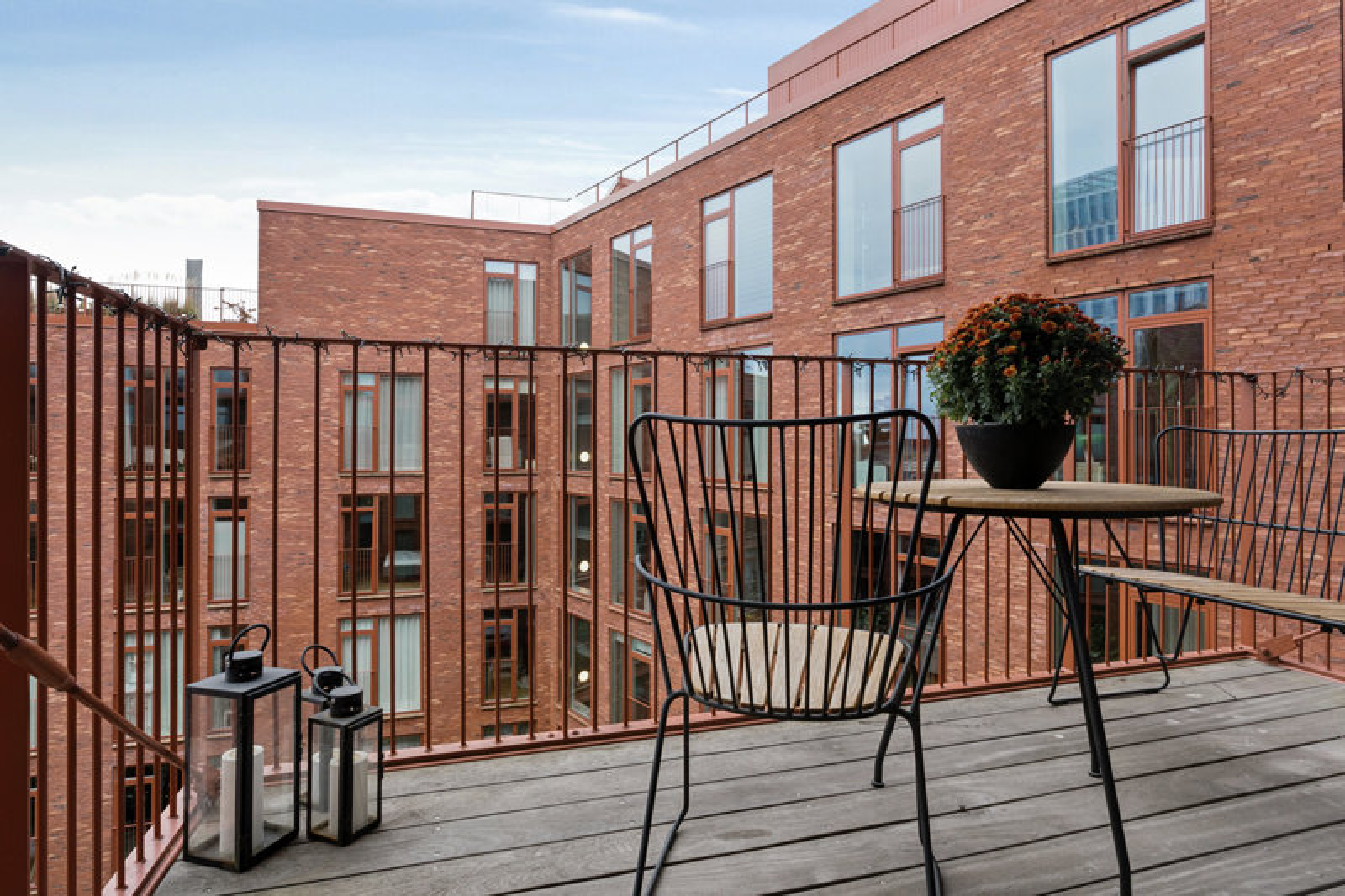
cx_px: 672
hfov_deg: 87.7
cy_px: 448
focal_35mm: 19
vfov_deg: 65.2
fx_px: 700
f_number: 7.1
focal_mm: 12.5
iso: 400
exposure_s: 1/125
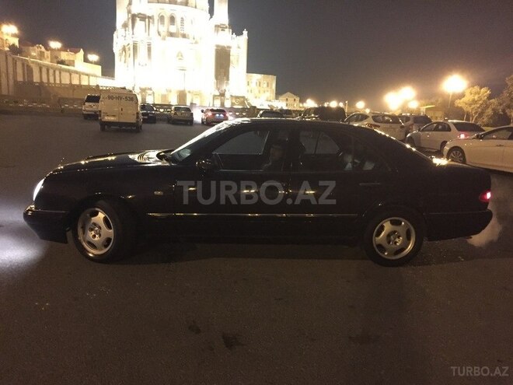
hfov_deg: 61.7
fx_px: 430
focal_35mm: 29
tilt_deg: -11.3
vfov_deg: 48.2
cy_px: 192
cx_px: 256
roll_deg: -1.7
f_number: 2.2
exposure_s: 1/17
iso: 1000
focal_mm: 4.15
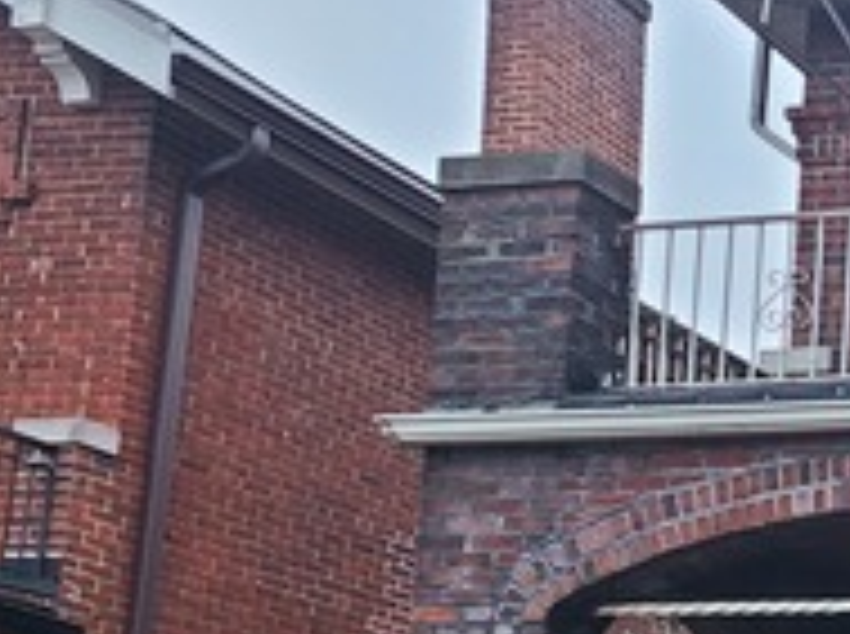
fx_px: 2255
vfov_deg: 15.5
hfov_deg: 17.6
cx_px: 1486
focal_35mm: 92
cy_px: 746
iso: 100
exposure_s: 1/60
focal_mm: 5.4
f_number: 1.8
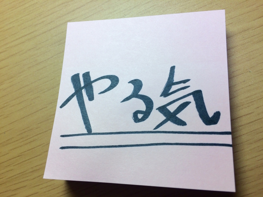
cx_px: 132
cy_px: 98
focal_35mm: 29
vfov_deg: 48.2
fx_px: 220
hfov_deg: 61.7
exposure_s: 1/120
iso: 50
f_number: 2.2
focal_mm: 4.15
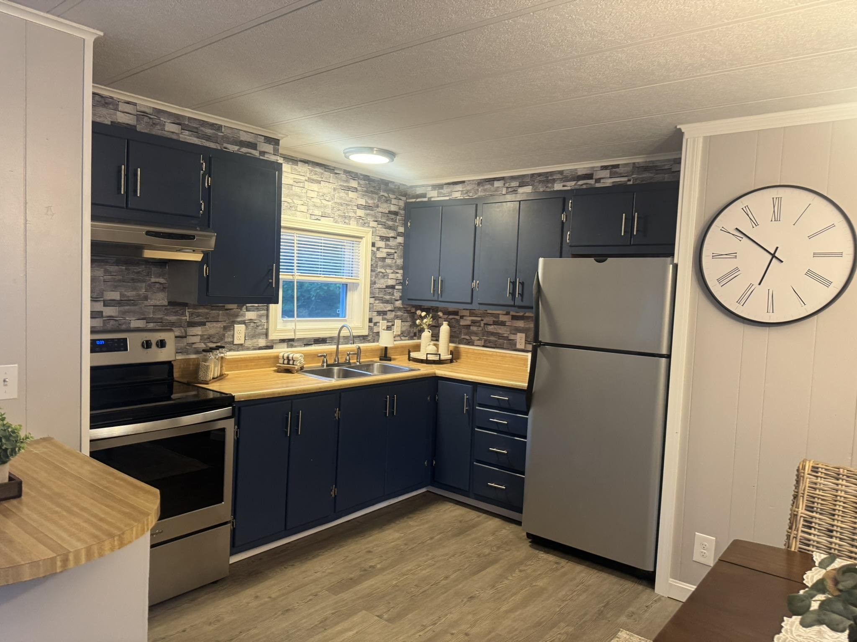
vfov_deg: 56.8
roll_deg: -0.3
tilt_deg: -2.4
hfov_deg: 71.6
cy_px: 321
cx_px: 428
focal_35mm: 24
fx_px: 594
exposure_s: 1/60
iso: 320
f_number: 1.78
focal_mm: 6.76
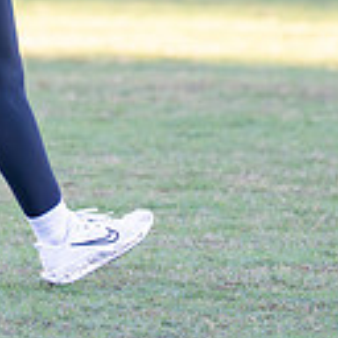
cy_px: -129
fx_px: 9412
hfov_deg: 2.1
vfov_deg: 2.1
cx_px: -97
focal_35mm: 852
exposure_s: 1/1600
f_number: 2.8
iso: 1600
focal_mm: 180
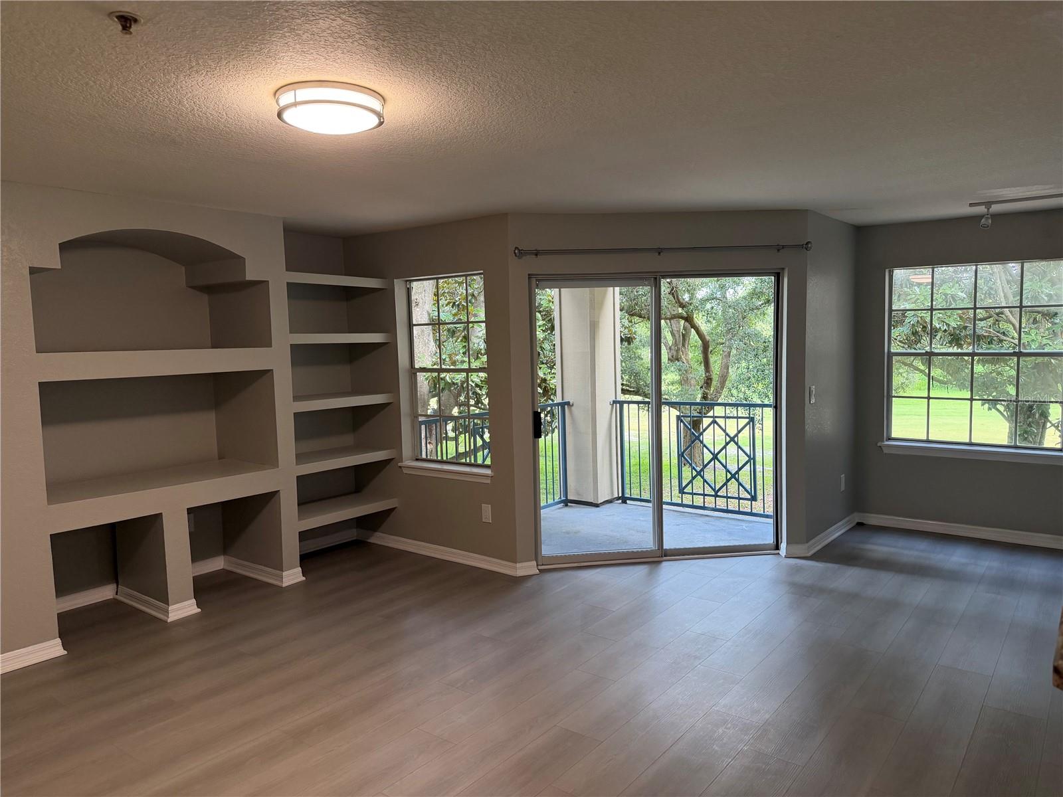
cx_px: 532
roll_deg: +2.2
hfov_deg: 71.6
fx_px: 737
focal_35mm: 24
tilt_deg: -4.5
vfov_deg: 56.8
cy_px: 398
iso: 250
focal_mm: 6.76
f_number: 1.78
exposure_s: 1/120
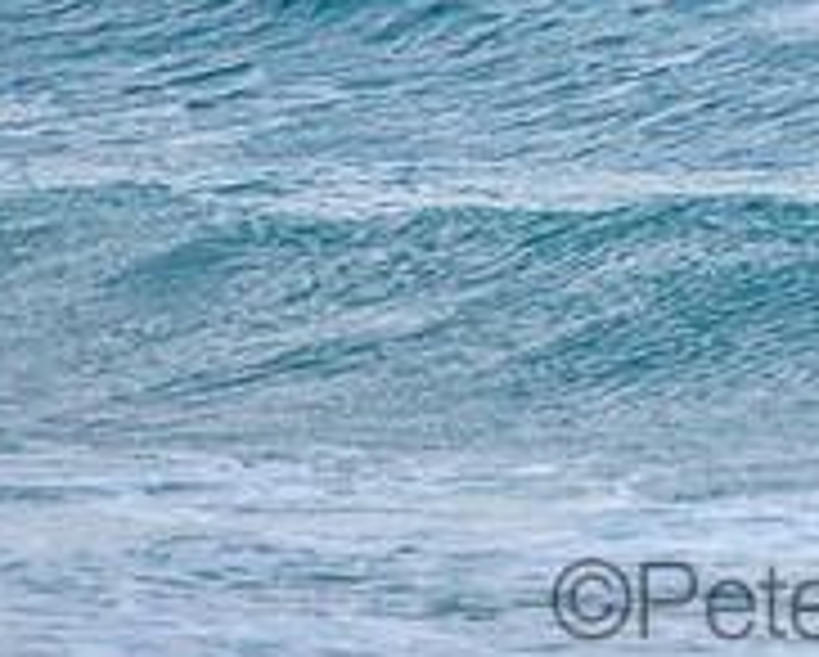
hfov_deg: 1.1
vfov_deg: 0.8
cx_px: 900
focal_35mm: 1835
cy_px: -146
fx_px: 44527
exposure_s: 1/1600
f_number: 5.6
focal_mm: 400
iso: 1250
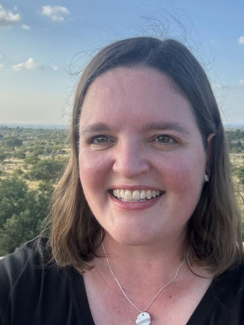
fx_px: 272
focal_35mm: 29
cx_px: 149
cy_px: 180
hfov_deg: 47.9
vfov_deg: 61.5
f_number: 1.9
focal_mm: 2.69
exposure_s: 1/370
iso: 25
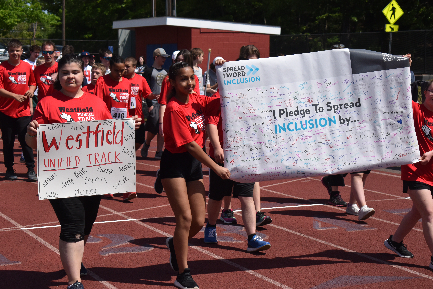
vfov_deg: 16.6
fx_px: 992
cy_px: 144
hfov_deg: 24.6
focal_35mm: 82
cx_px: 216
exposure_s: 1/4000
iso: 500
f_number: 5.6
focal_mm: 55
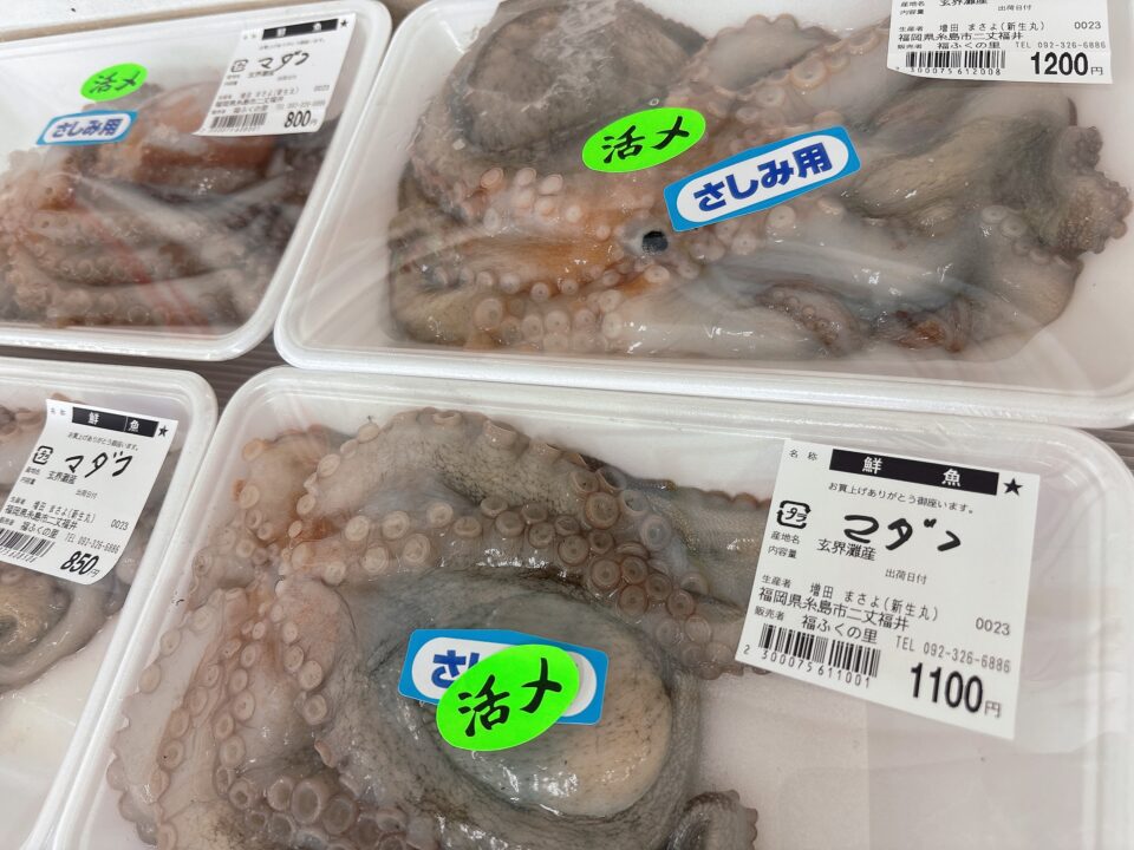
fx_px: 852
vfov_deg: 53.1
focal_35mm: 26
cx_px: 567
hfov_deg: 67.3
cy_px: 425
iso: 80
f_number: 1.6
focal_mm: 5.96
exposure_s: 1/60
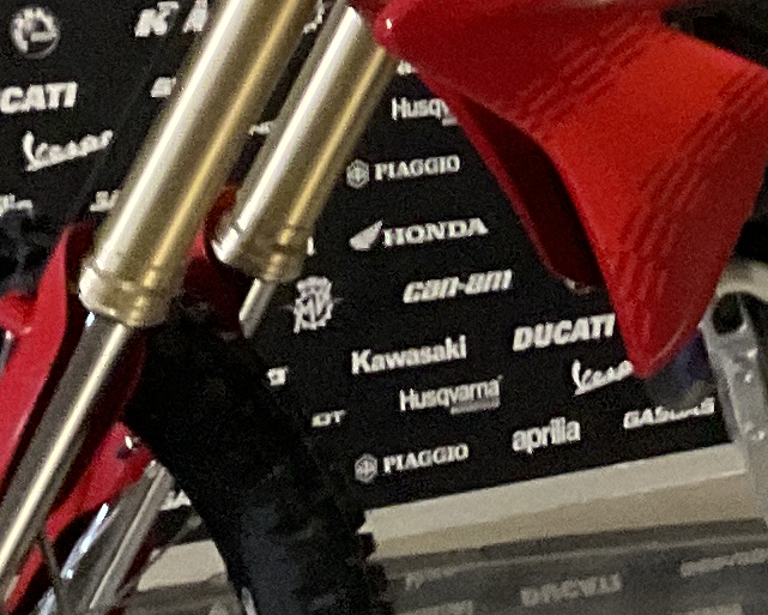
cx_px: 1324
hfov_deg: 10.3
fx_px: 4047
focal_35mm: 178
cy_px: -107
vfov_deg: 8.6
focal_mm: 3
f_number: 1.8
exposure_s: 1/60
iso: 200
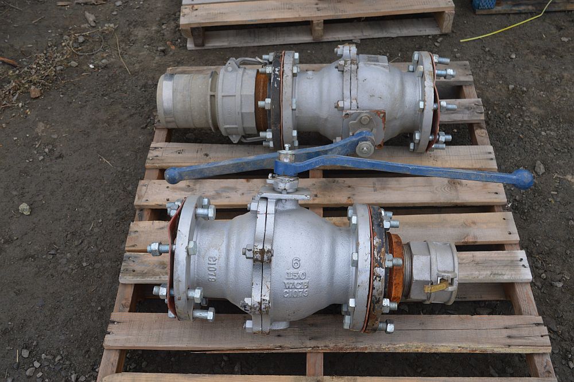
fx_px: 574
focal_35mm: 36
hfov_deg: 53.2
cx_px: 287
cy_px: 191
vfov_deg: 36.8
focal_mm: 24
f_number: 5
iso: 400
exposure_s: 1/100
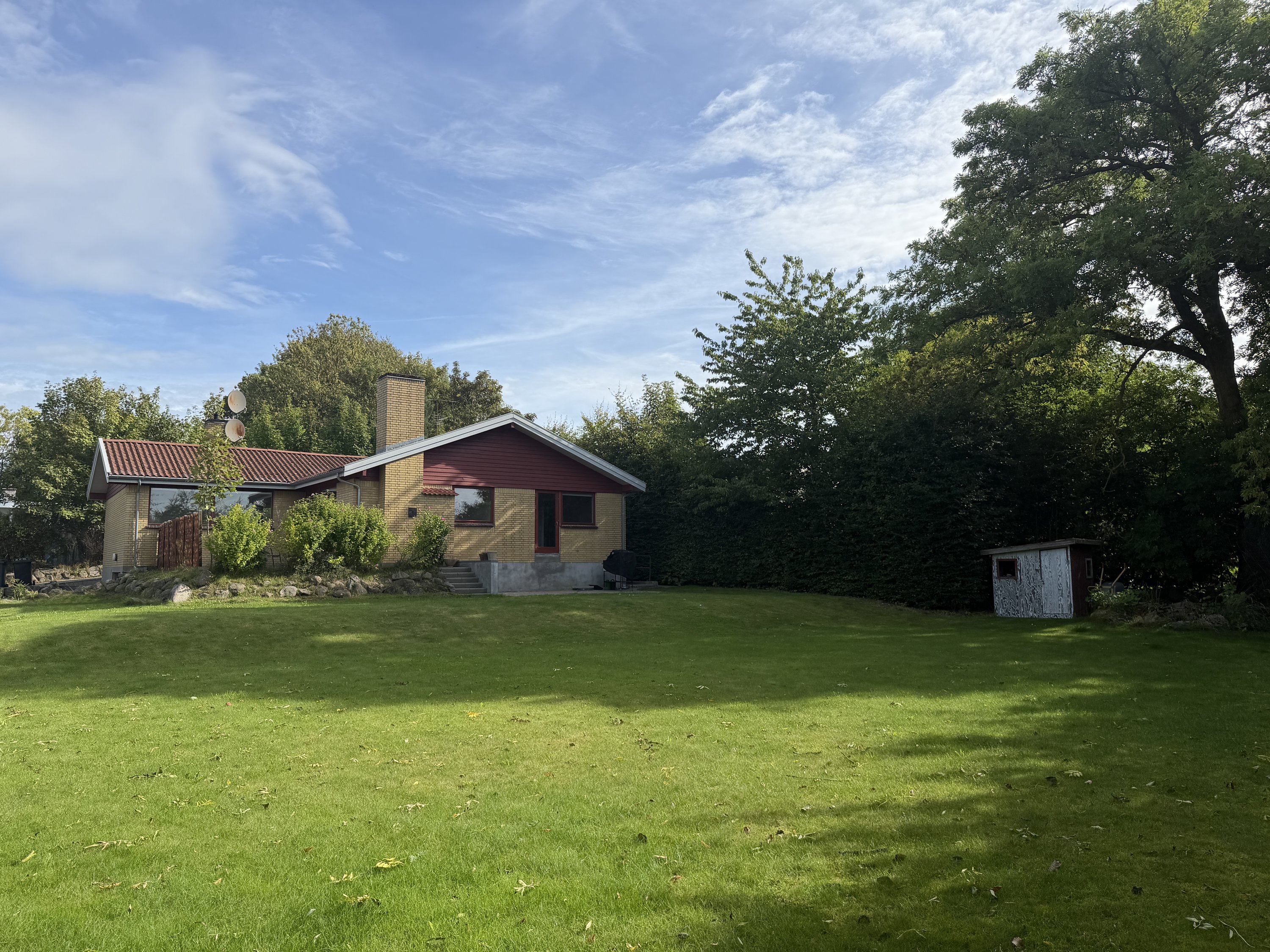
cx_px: 635
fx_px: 881
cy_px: 476
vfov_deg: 56.8
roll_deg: +0.4
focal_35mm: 24
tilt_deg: +5.5
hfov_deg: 71.6
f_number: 1.78
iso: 80
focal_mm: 6.76
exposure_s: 1/3953
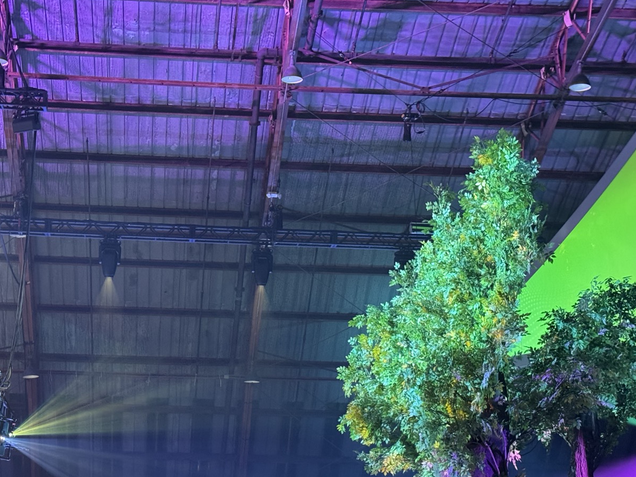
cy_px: 348
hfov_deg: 27.0
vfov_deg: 20.3
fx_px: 1323
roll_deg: -1.8
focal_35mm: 72
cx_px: 253
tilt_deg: +7.7
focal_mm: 6.76
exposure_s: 1/37
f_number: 1.78
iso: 500
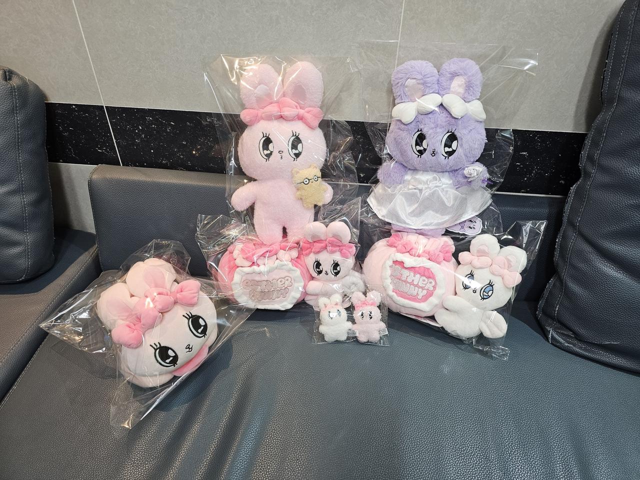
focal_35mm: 23
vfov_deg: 58.9
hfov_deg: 73.9
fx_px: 425
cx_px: 320
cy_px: 240
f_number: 1.7
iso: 200
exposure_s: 1/120
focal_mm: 6.3
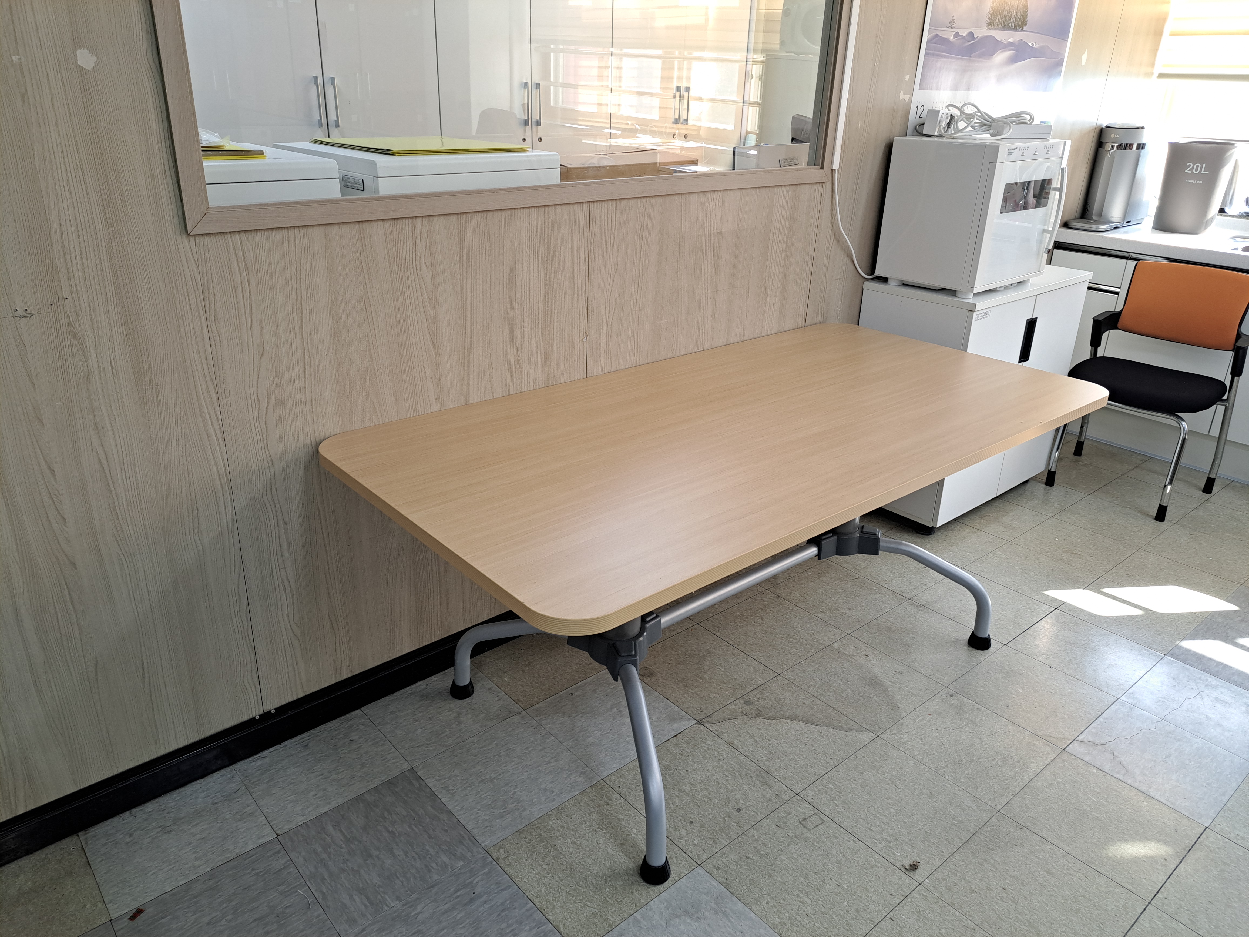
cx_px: 624
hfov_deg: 71.6
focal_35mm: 24
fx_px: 866
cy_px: 468
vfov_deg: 56.8
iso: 64
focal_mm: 5.23
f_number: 1.8
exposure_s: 1/60
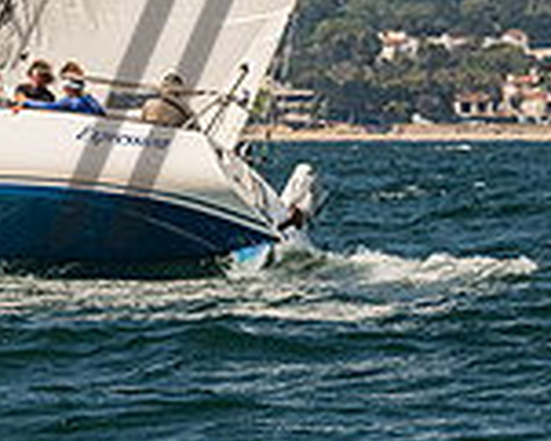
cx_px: -95
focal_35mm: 727
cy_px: -439
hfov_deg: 2.7
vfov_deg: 2.1
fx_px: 11863
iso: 400
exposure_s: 1/2000
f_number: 8
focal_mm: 145
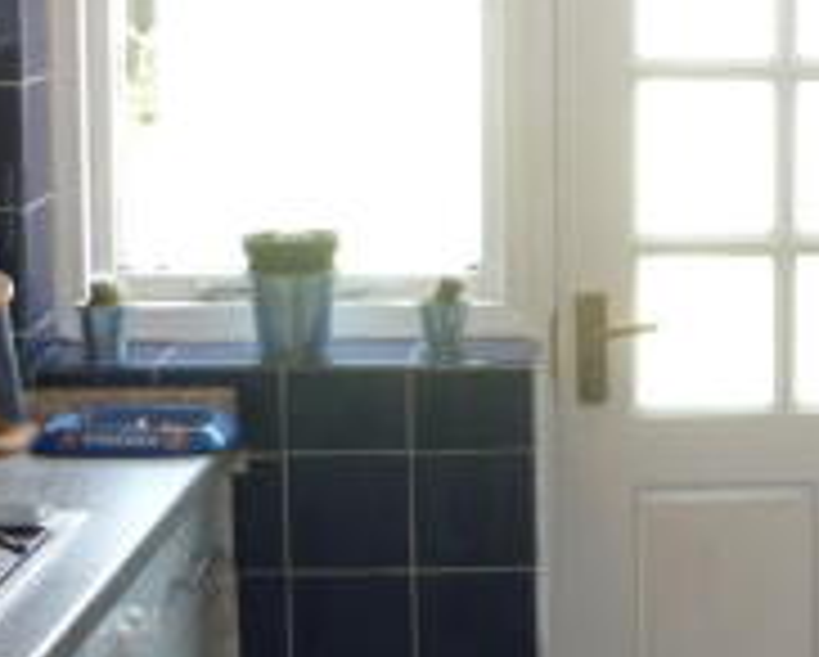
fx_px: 2499
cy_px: 209
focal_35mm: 103
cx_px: 1141
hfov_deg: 17.2
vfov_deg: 14.9
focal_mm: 5.5
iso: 100
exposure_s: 1/50
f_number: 2.8
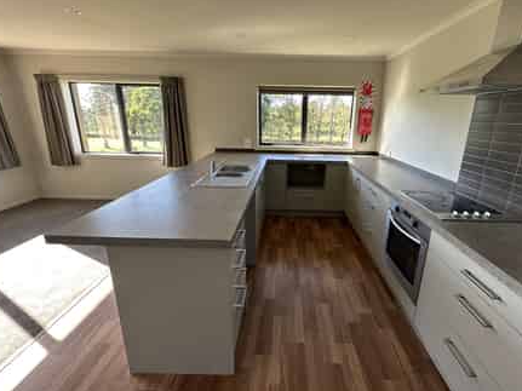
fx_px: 241
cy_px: 181
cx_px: 283
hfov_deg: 94.3
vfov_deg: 78.0
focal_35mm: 16
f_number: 2.2
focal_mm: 2.22
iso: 80
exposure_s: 1/99
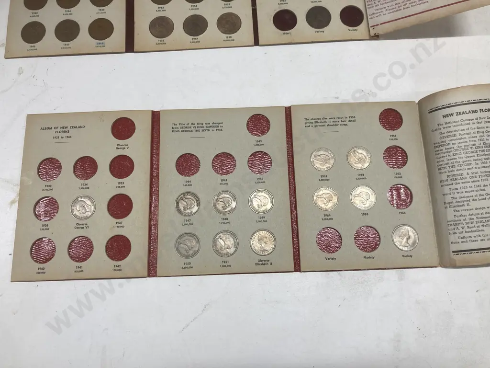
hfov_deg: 63.4
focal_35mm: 28
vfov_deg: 49.7
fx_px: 396
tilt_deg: -77.0
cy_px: 184
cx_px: 245
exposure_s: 1/100
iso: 64
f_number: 1.8
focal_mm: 3.99
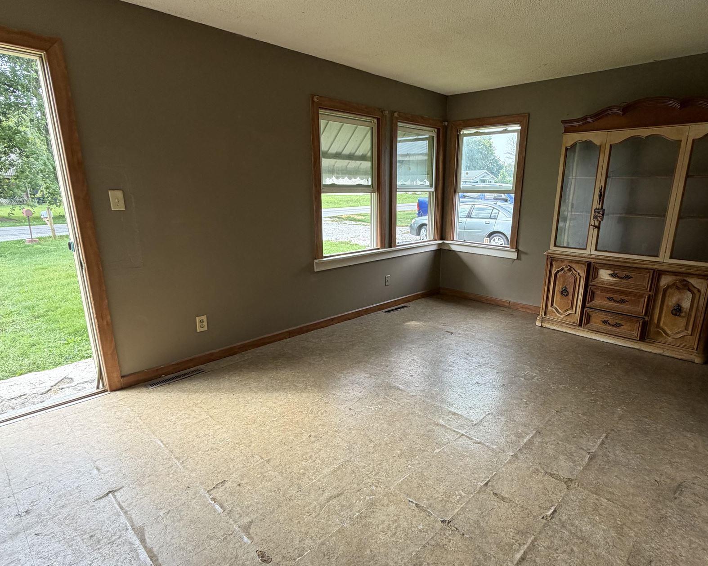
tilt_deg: -15.9
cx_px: 381
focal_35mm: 20
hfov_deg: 80.2
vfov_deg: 68.0
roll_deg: -0.5
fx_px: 419
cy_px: 307
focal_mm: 2.22
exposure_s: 1/121
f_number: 2.2
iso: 100
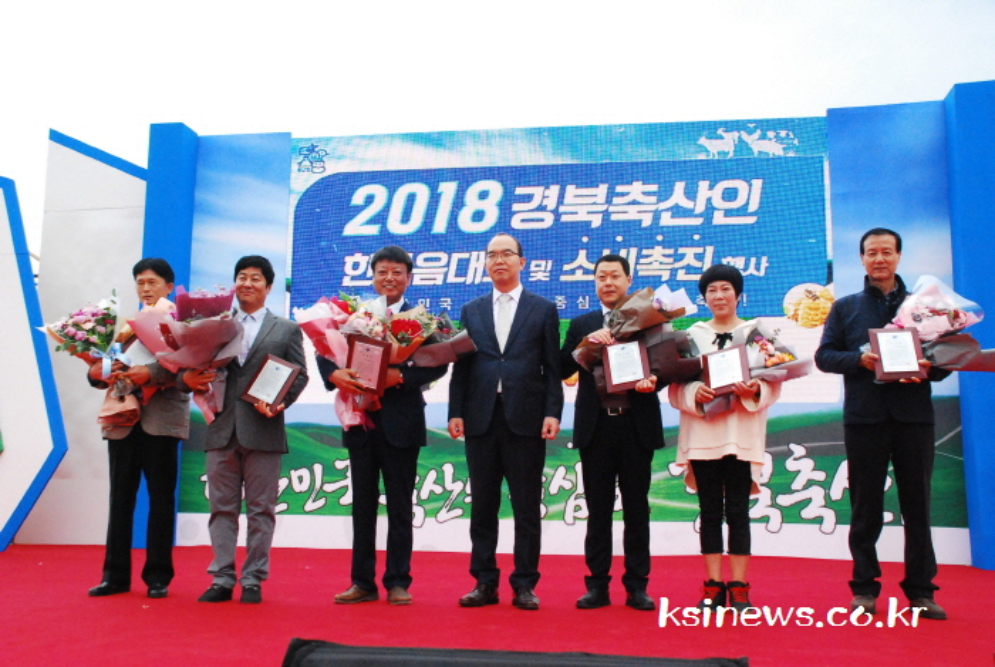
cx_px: 498
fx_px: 996
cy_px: 334
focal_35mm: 36
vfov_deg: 37.0
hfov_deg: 53.1
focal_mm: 24
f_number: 10
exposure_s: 1/640
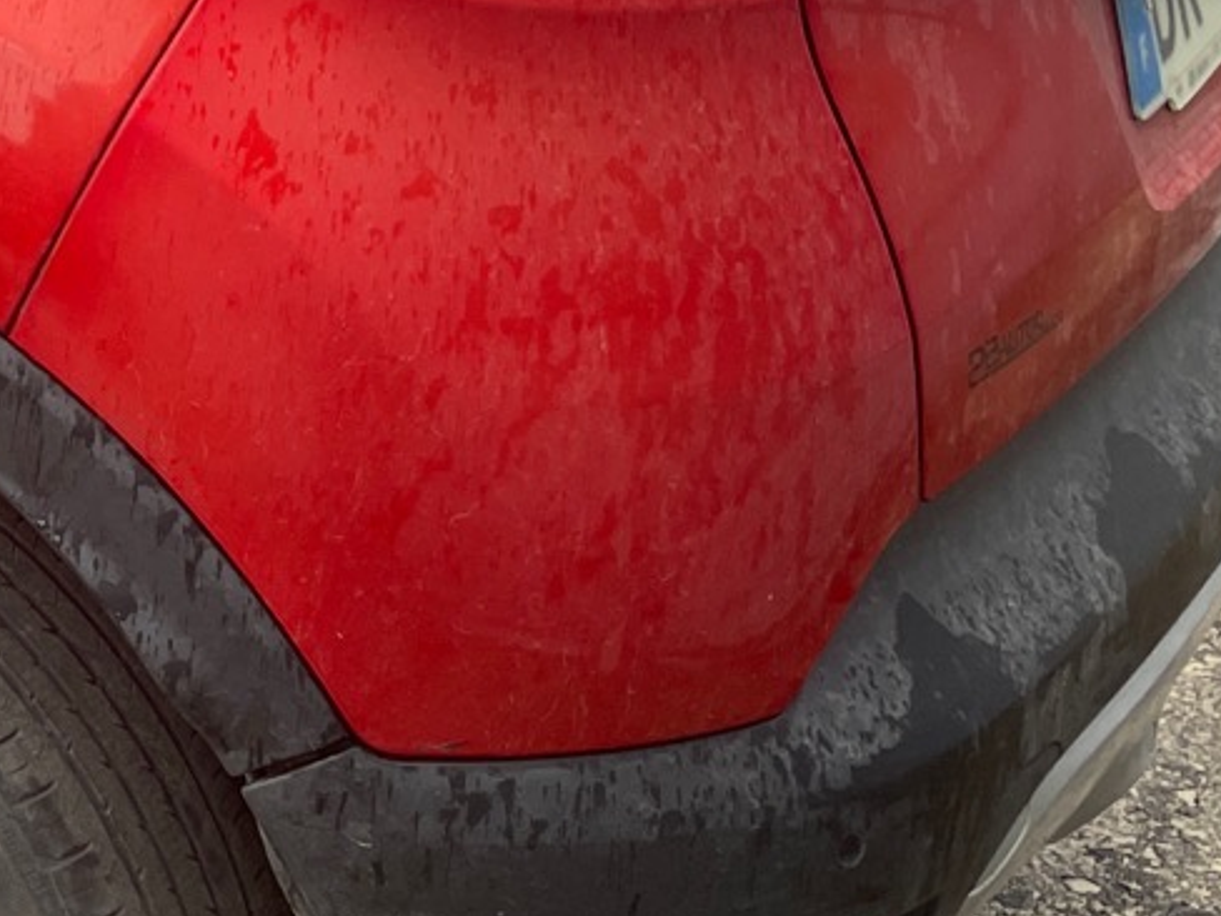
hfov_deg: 18.0
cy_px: -103
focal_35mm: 96
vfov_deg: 15.0
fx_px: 3386
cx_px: -663
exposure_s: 1/121
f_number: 1.6
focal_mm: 4.2
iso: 64
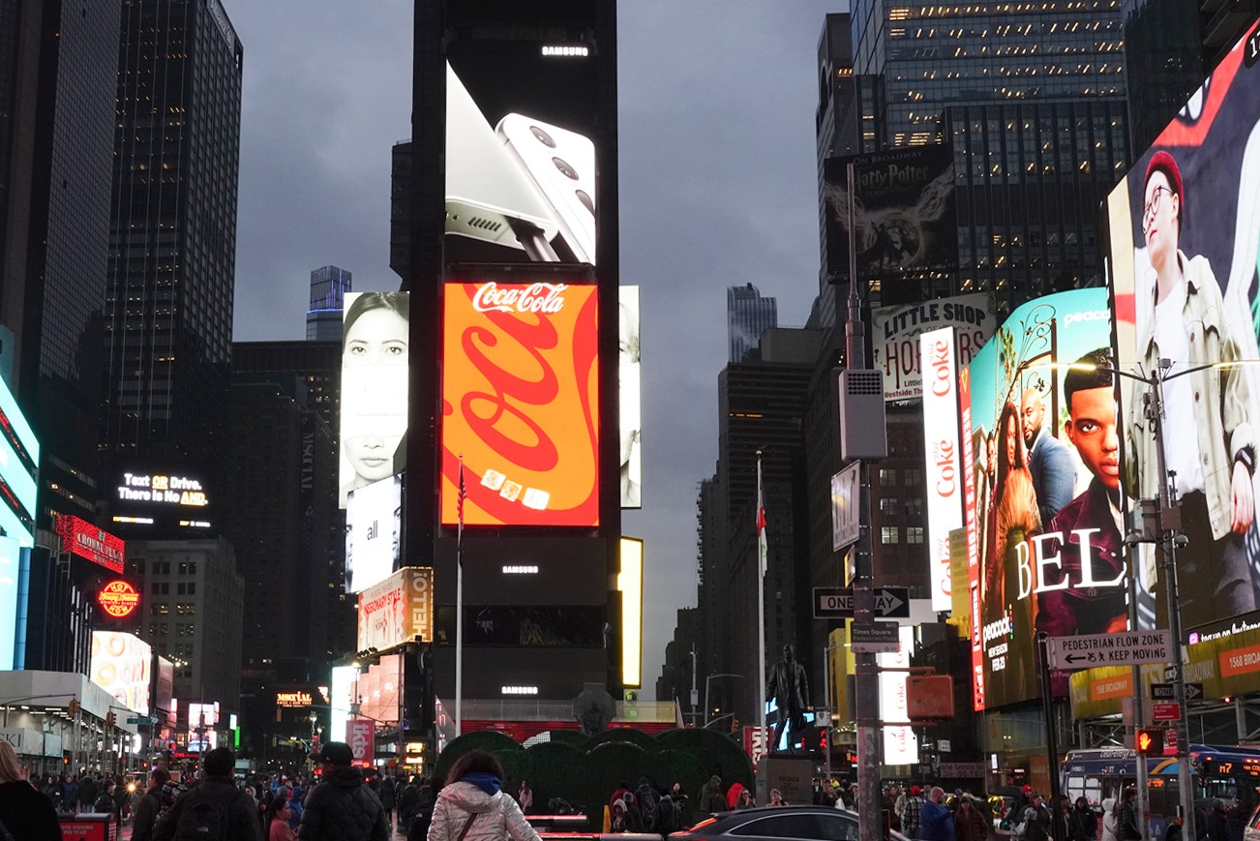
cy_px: 504
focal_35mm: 43
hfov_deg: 44.7
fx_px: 1505
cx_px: 417
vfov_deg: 31.1
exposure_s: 1/100
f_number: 14
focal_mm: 28
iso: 2000
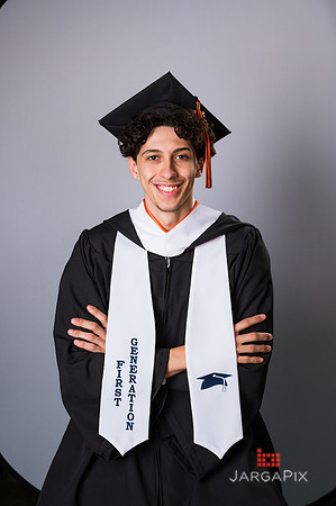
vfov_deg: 24.8
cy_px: 253
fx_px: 1151
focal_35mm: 82
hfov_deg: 16.6
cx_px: 168
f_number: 8
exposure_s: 1/200
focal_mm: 82
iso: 800
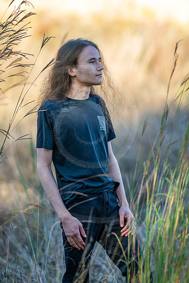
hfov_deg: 10.8
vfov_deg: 16.1
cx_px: 94
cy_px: 142
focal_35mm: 127
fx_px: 1000
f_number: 1.3
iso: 80
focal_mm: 85
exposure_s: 1/1000
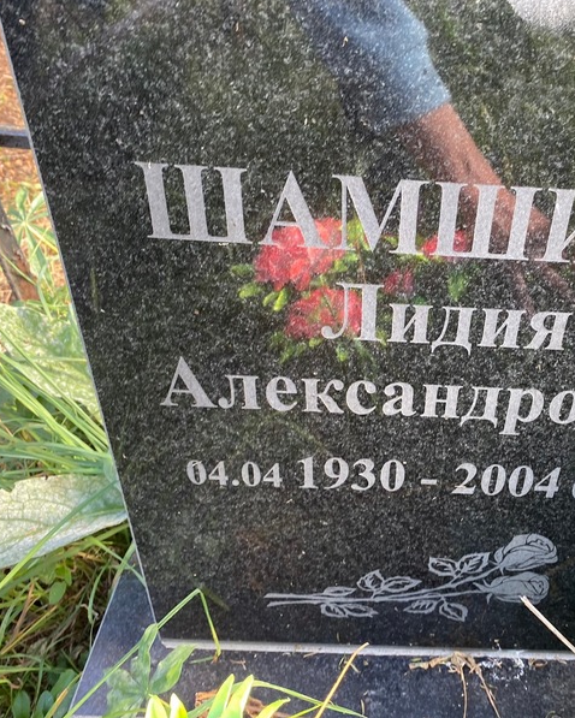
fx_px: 723
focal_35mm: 34
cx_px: 425
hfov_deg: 42.2
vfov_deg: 52.8
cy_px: 360
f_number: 1.8
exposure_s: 1/121
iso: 80
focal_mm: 4.25
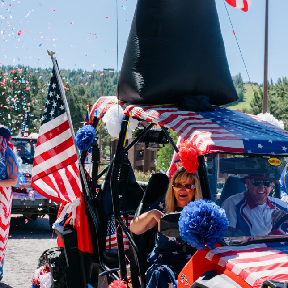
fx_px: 668
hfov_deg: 24.3
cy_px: 142
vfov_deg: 24.3
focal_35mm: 71
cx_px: 161
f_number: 5.6
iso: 400
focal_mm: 35
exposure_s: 1/1000
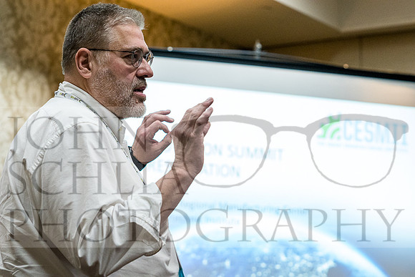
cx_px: 208
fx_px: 1211
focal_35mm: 105
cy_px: 138
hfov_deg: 19.5
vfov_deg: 13.0
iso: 3200
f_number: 3.5
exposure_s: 1/200
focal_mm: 70
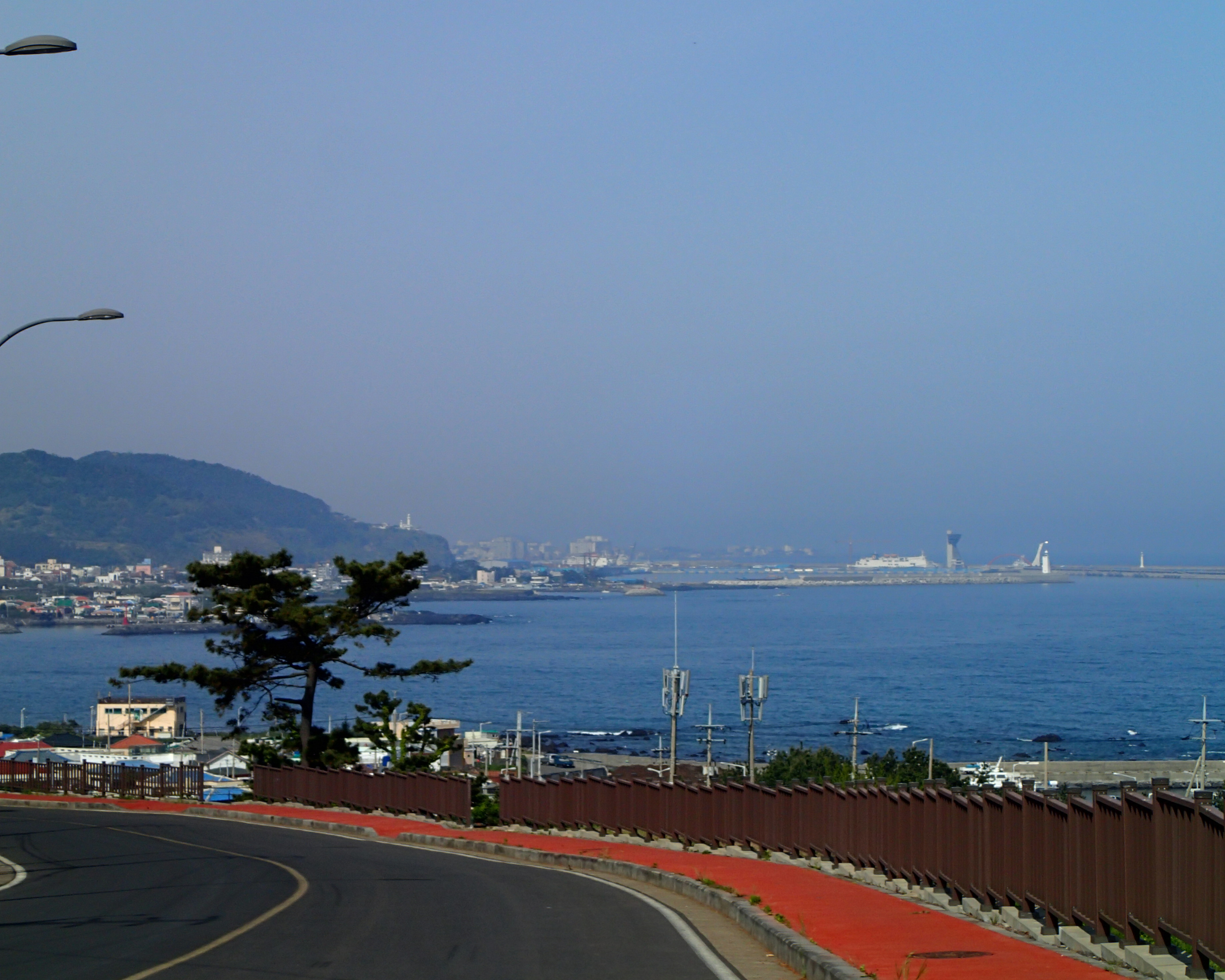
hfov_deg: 18.3
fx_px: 3807
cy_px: 486
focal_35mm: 105
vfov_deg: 14.7
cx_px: 654
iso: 100
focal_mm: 18
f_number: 6.3
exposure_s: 1/640
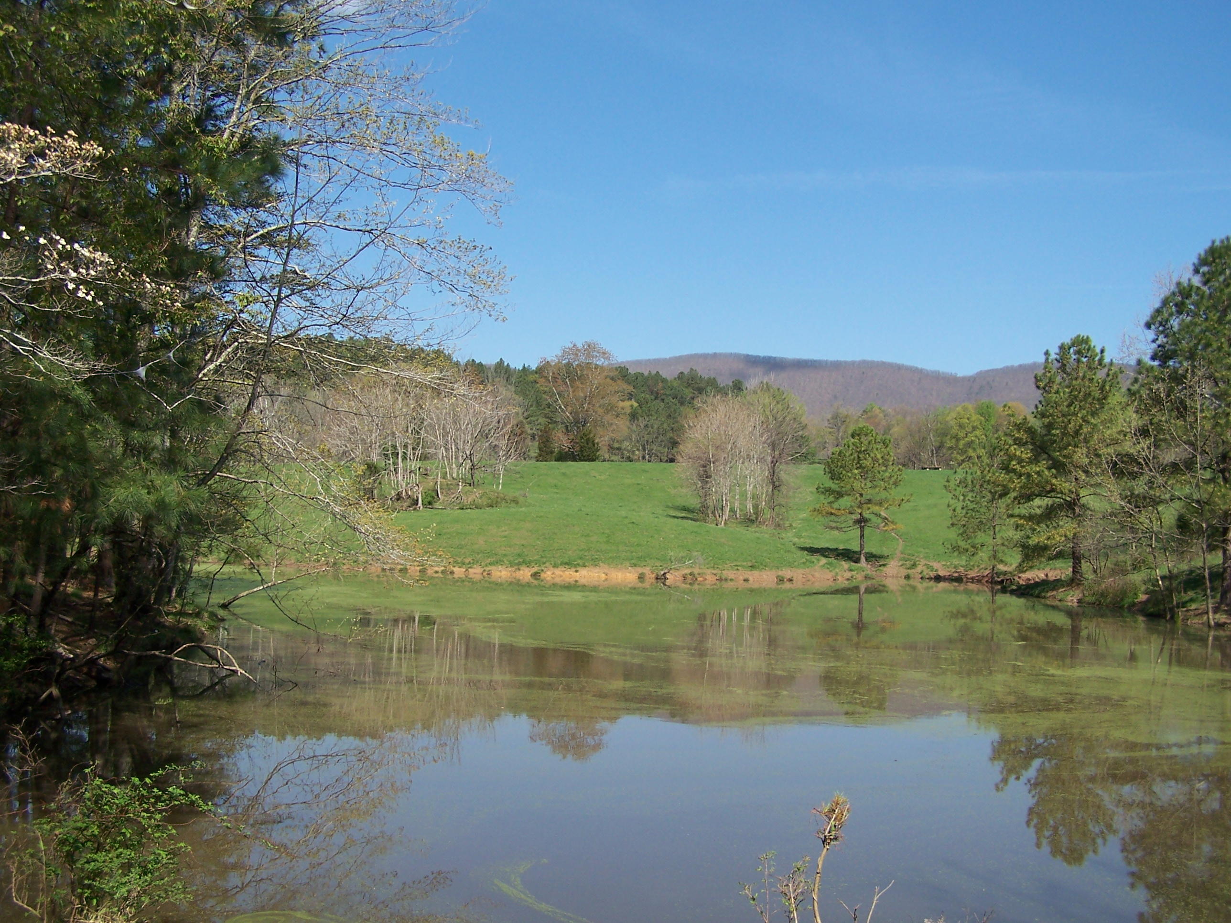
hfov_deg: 49.0
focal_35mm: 38
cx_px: 616
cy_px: 462
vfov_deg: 37.7
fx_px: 1351
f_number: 4
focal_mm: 6.3
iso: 80
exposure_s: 1/800
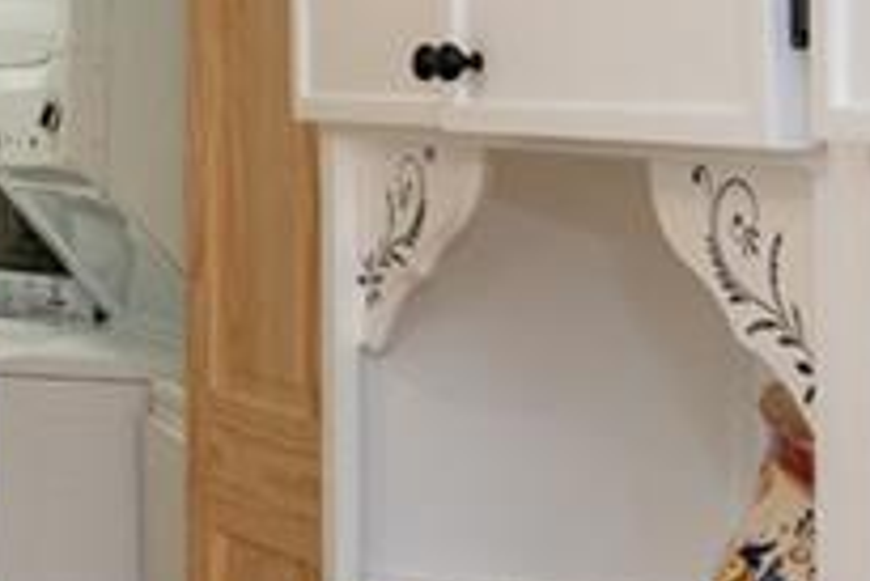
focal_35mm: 85
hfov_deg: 14.9
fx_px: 2056
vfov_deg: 16.0
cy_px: 121
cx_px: -1210
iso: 320
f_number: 7.1
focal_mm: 17
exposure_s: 1/60
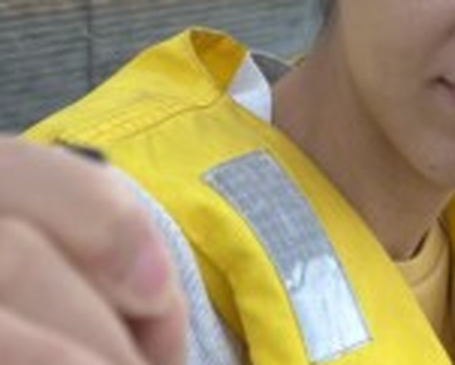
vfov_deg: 11.9
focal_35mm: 124
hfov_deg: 15.4
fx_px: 1671
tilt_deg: -21.0
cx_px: 99
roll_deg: -0.8
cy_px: 555
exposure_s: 1/1046
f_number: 1.78
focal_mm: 6.76
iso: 80
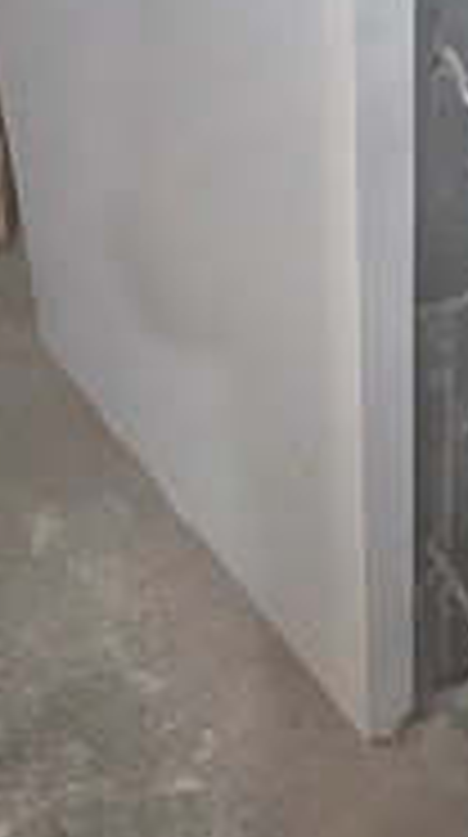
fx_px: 1197
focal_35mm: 54
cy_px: 117
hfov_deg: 21.8
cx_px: 382
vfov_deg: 36.6
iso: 250
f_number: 1.7
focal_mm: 6.3
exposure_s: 1/50.3
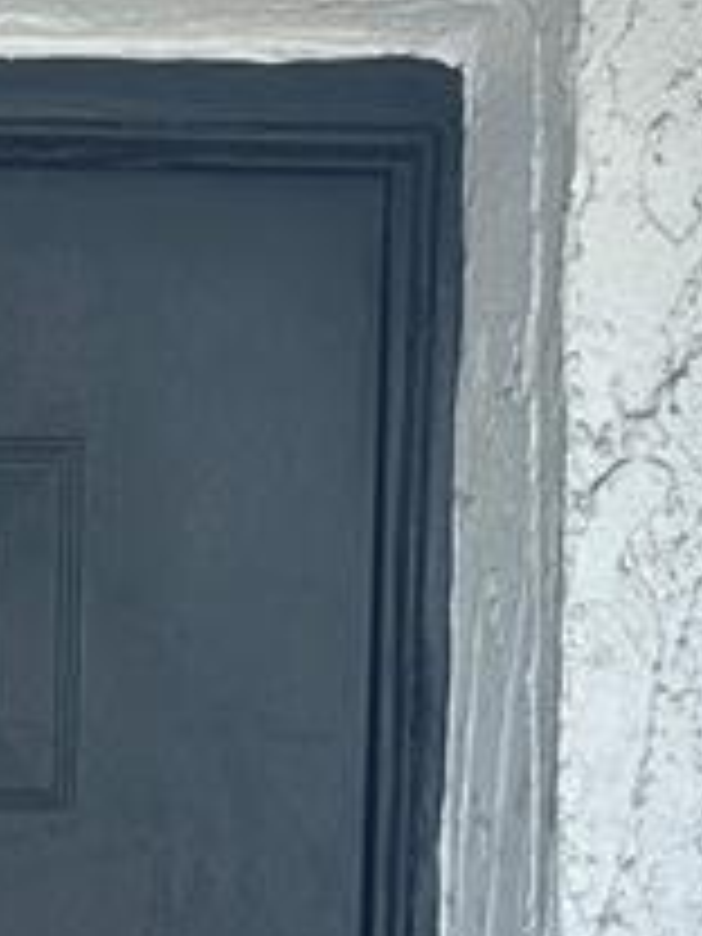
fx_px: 4056
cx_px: -338
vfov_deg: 11.7
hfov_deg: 9.6
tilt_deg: -6.0
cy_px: 1935
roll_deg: -2.1
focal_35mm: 150
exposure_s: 1/1159
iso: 50
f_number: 1.5
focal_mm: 5.7
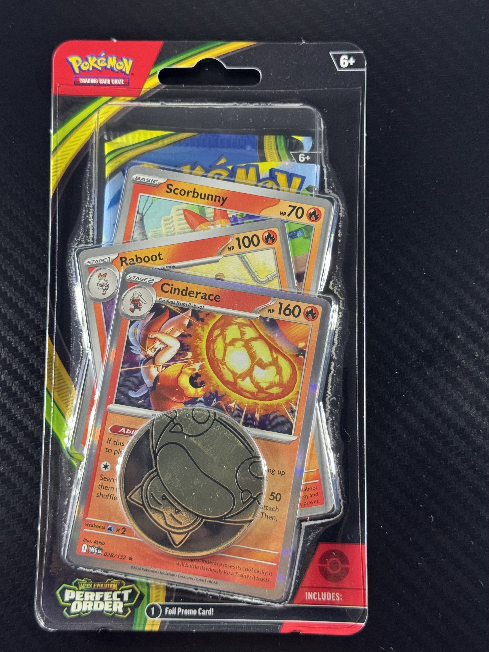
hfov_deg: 30.3
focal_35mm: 48
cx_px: 244
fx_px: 904
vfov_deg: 39.7
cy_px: 326
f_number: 1.78
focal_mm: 6.76
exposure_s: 1/60
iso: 125
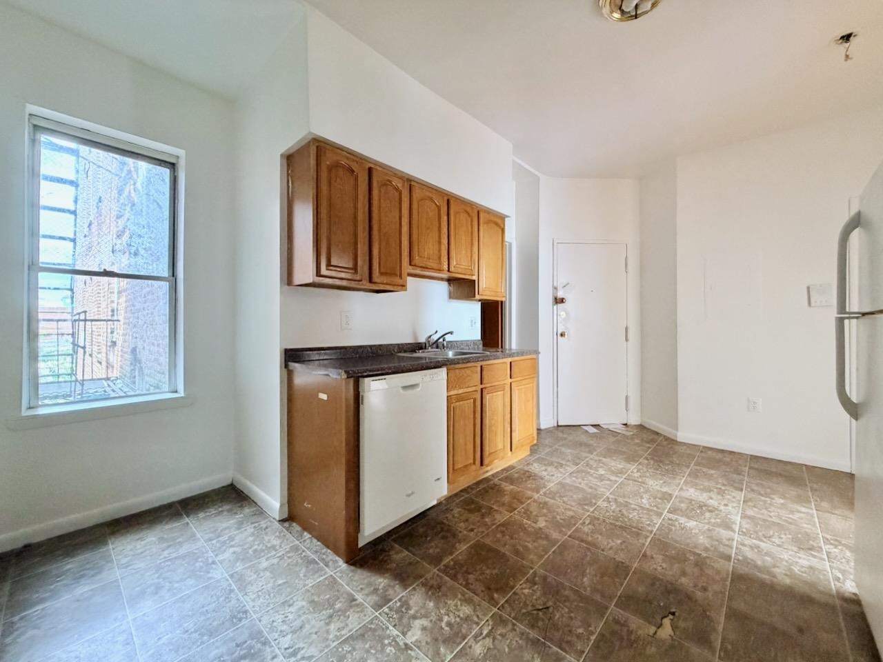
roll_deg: -0.1
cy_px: 331
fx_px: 357
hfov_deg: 102.1
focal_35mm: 14
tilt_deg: -1.6
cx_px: 442
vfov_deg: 85.7
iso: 320
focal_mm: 2.22
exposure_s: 1/70
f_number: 2.2
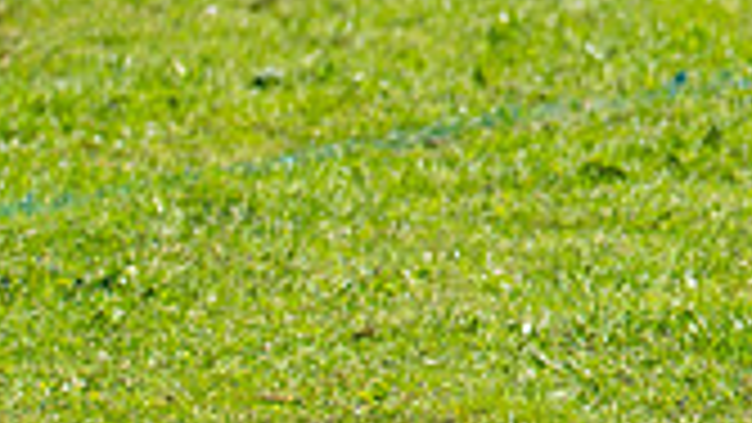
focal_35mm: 668
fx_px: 13322
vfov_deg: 1.8
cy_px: -657
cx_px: 1361
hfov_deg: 3.2
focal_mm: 98
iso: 250
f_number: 3.2
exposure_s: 1/2000
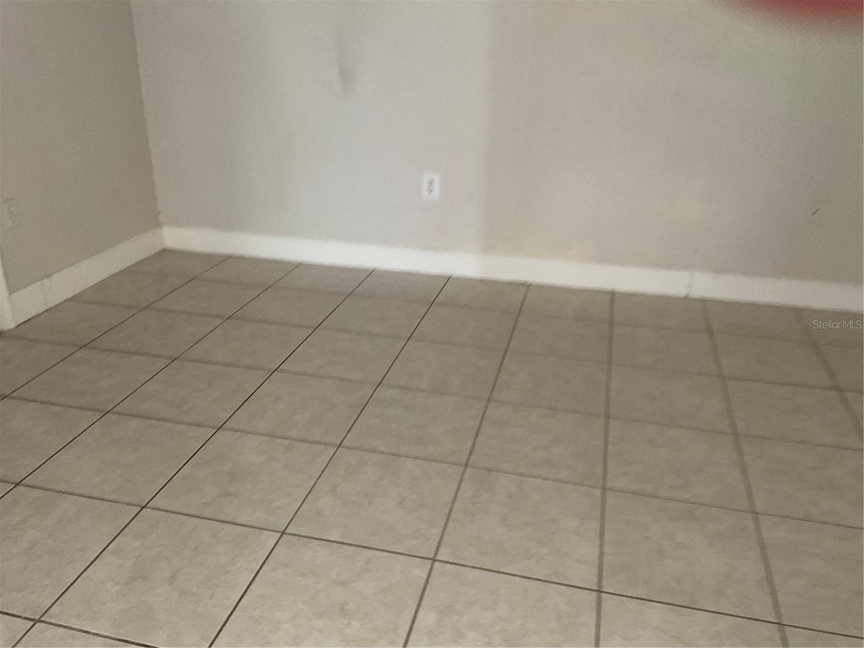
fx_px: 724
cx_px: 432
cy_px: 324
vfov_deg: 48.2
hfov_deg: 61.7
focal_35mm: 29
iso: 100
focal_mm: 3
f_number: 1.8
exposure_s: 1/60
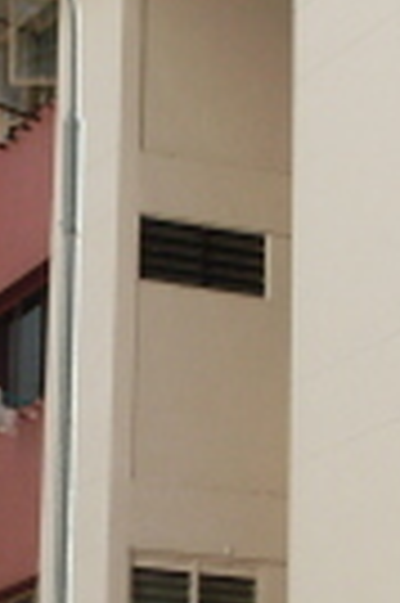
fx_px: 2707
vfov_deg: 12.6
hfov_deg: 8.4
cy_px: 504
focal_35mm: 162
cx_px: -9
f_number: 8.4
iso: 80
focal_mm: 6.3
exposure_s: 1/180
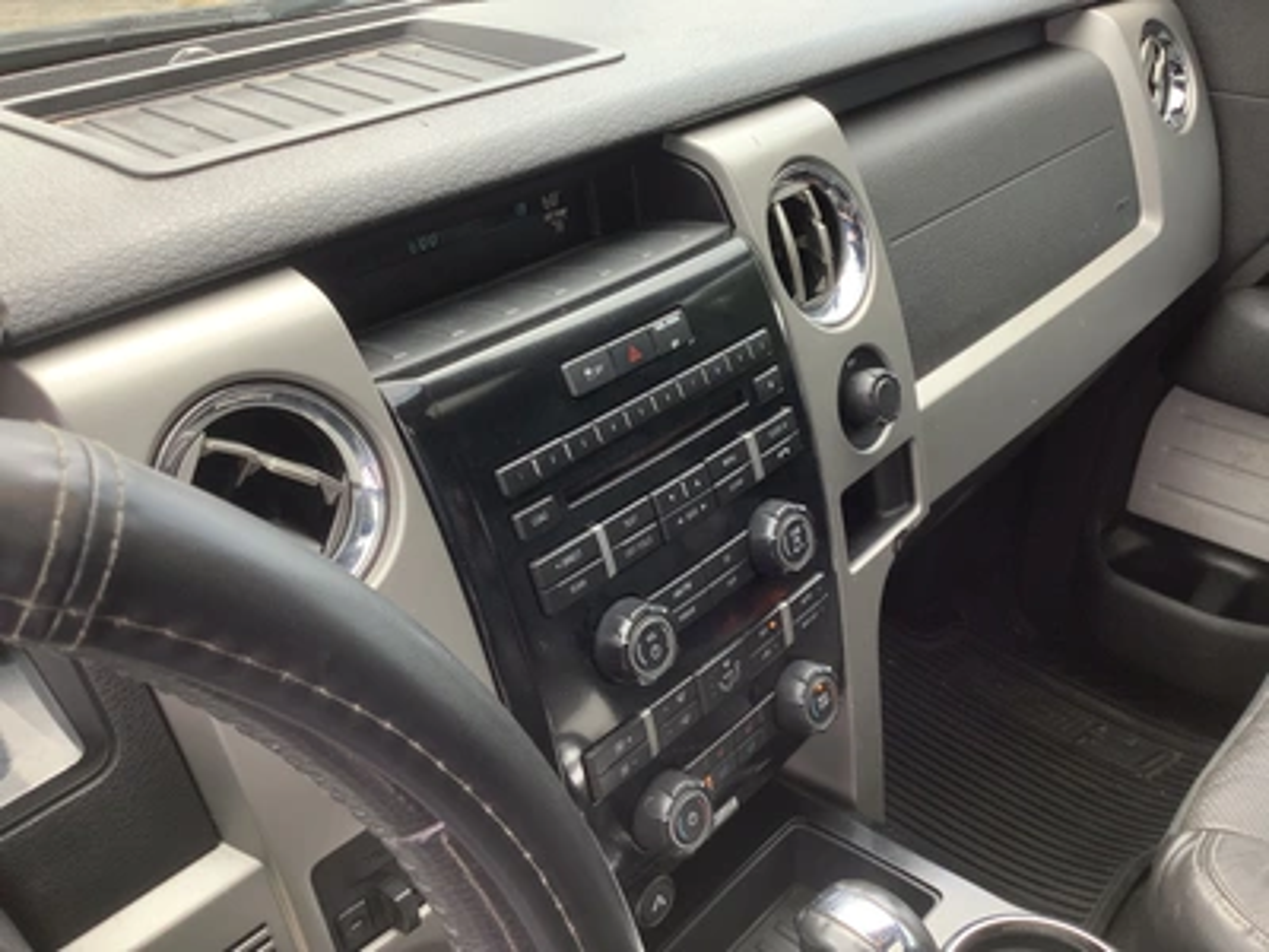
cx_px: 634
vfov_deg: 45.4
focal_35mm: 31
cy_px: 476
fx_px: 1136
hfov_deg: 58.4
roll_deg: +3.0
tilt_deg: -35.3
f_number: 2.4
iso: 32
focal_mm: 3.3
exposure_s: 1/100
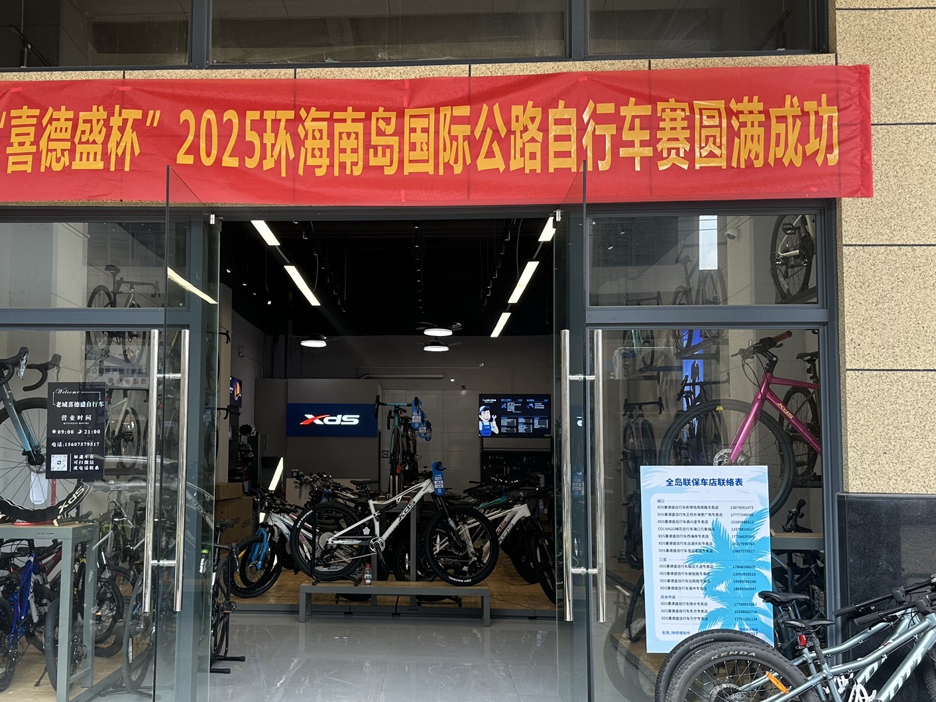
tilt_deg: +4.6
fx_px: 919
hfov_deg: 53.5
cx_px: 362
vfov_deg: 41.7
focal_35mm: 34
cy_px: 398
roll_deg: -1.3
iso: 80
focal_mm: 6.86
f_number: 1.78
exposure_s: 1/287
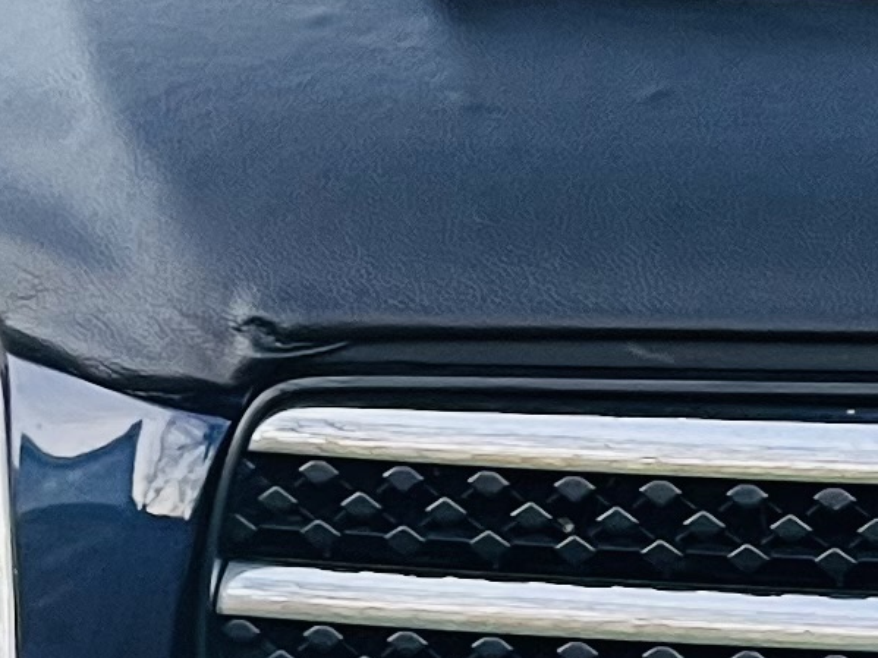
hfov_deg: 10.9
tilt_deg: -14.4
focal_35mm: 175
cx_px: 1284
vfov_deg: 8.5
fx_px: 4438
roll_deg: -2.6
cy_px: 513
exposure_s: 1/70
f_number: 1.6
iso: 125
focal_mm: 5.1
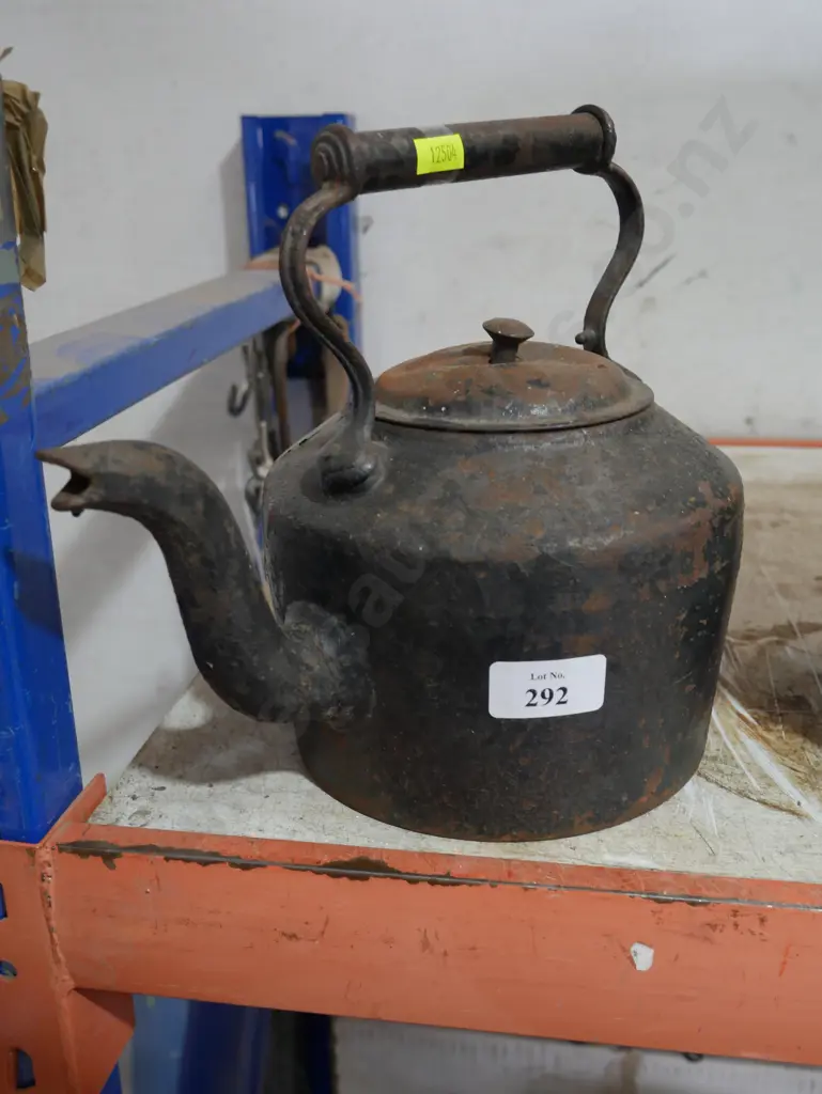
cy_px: 547
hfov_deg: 39.7
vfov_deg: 51.3
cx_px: 411
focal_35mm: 36
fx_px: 1139
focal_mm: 18
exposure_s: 1/60
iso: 640
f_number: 4
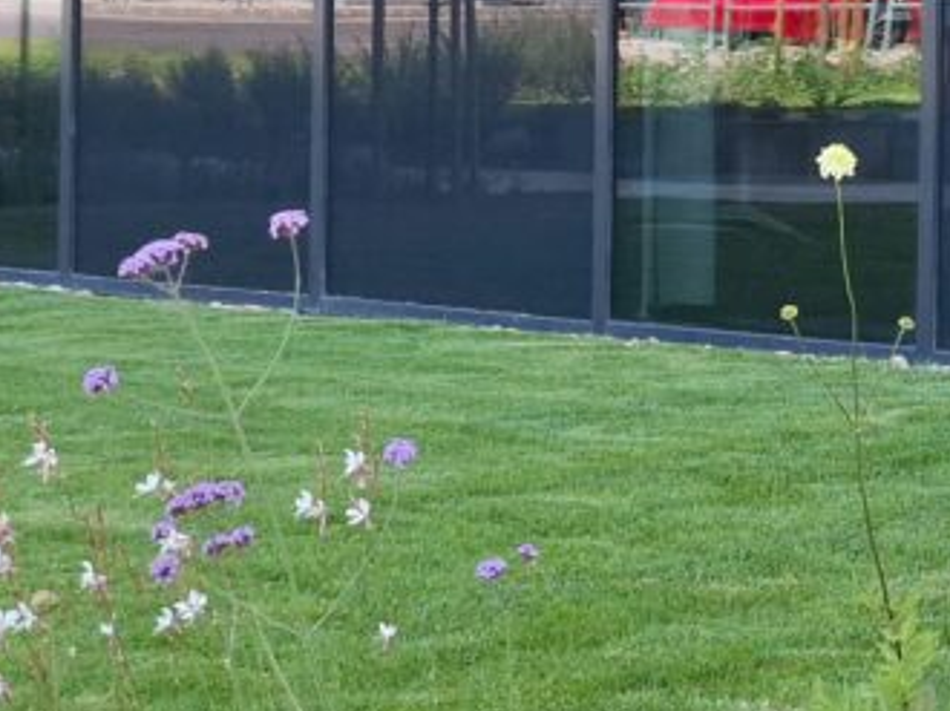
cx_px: 1166
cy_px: 37
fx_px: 3675
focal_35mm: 134
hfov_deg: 14.2
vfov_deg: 11.0
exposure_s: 1/417
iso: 40
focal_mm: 5.54
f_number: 1.8
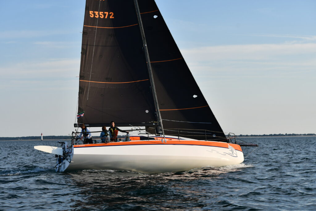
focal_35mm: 82
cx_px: 158
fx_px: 720
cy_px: 106
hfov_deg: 24.8
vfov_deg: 16.7
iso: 100
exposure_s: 1/250
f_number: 9.5
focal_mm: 55
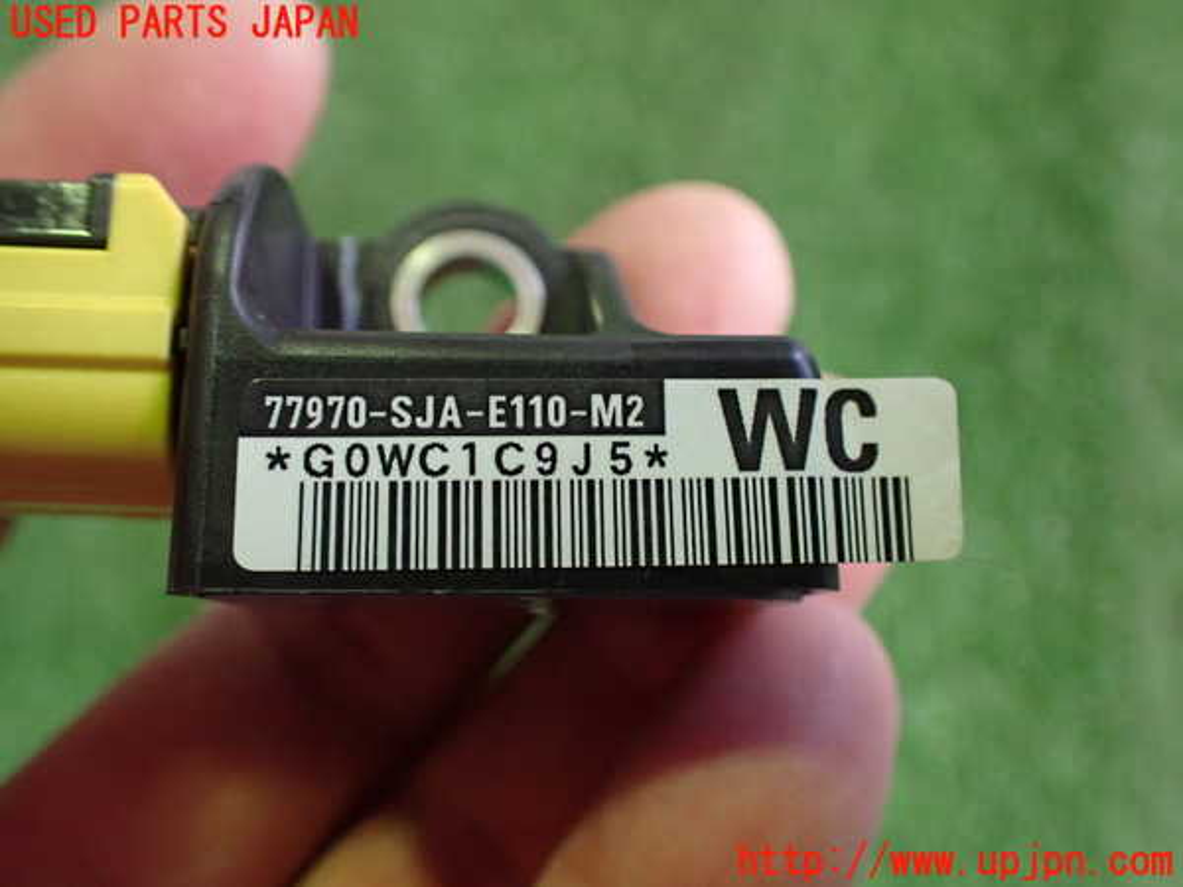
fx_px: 1025
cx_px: 592
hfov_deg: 60.0
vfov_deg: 46.8
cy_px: 444
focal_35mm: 30
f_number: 2.3
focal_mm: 5.4
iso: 800
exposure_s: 1/80
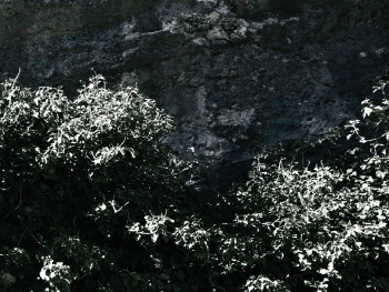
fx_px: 1451
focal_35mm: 129
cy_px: 130
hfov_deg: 12.7
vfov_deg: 11.5
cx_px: -472
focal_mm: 29
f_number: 4
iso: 125
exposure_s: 1/400
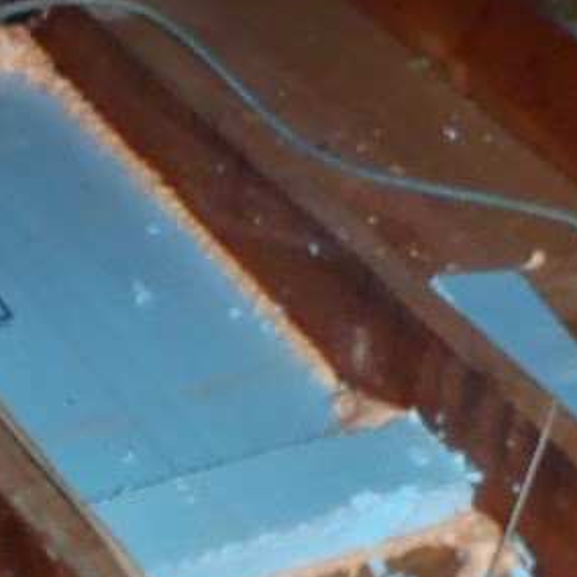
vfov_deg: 14.9
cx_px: 243
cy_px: 732
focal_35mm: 112
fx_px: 2112
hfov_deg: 15.5
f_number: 3.9
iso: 200
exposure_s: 1/30
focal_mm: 5
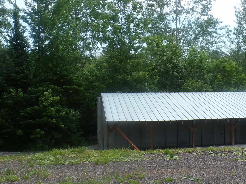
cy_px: 98
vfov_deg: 25.2
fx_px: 412
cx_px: 199
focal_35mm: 58
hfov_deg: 32.3
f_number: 4.4
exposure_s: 1/550
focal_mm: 4.3
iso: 100
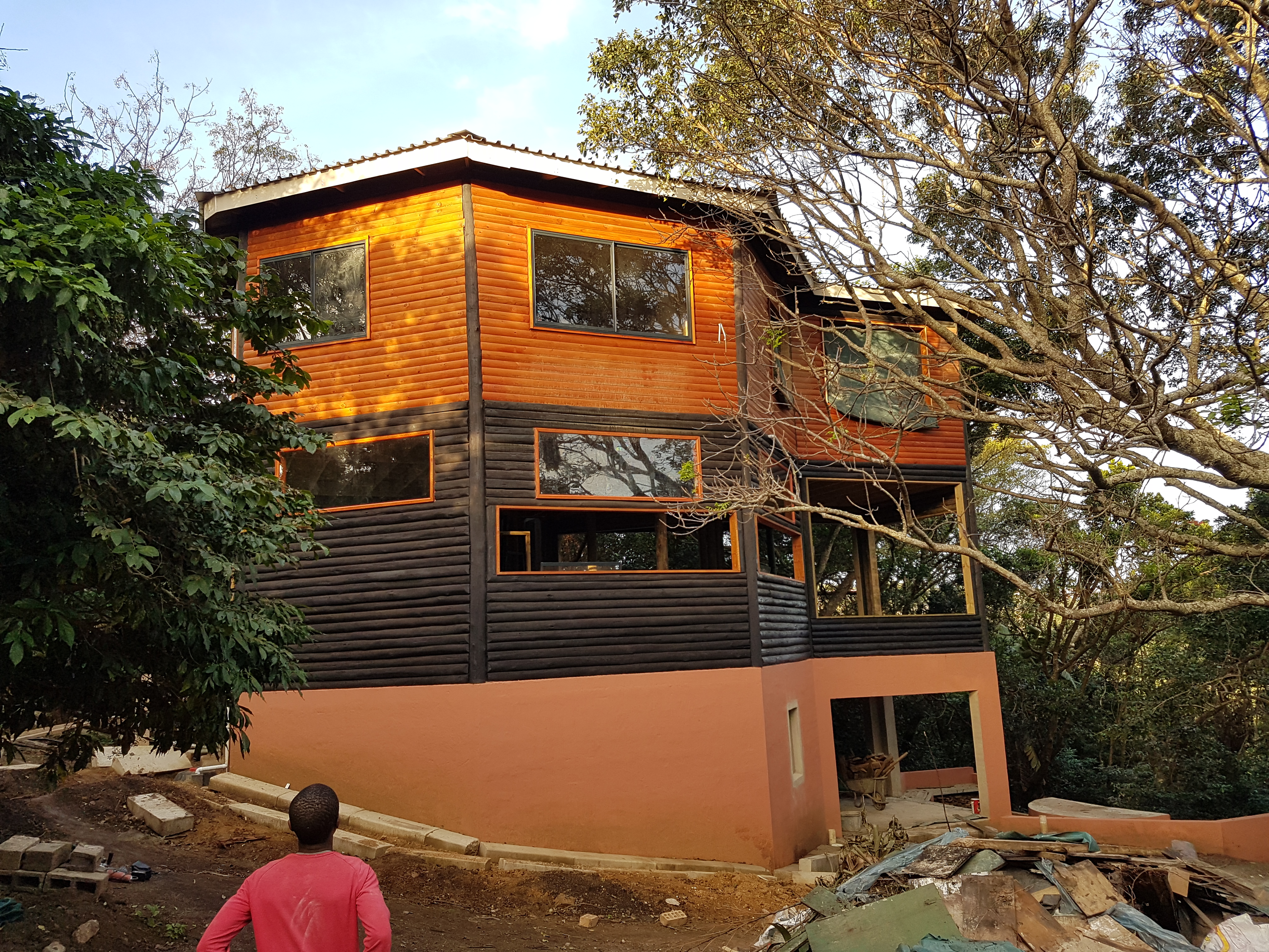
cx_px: 634
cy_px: 476
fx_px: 953
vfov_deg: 53.1
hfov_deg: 67.3
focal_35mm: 26
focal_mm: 4.2
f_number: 1.7
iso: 40
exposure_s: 1/265
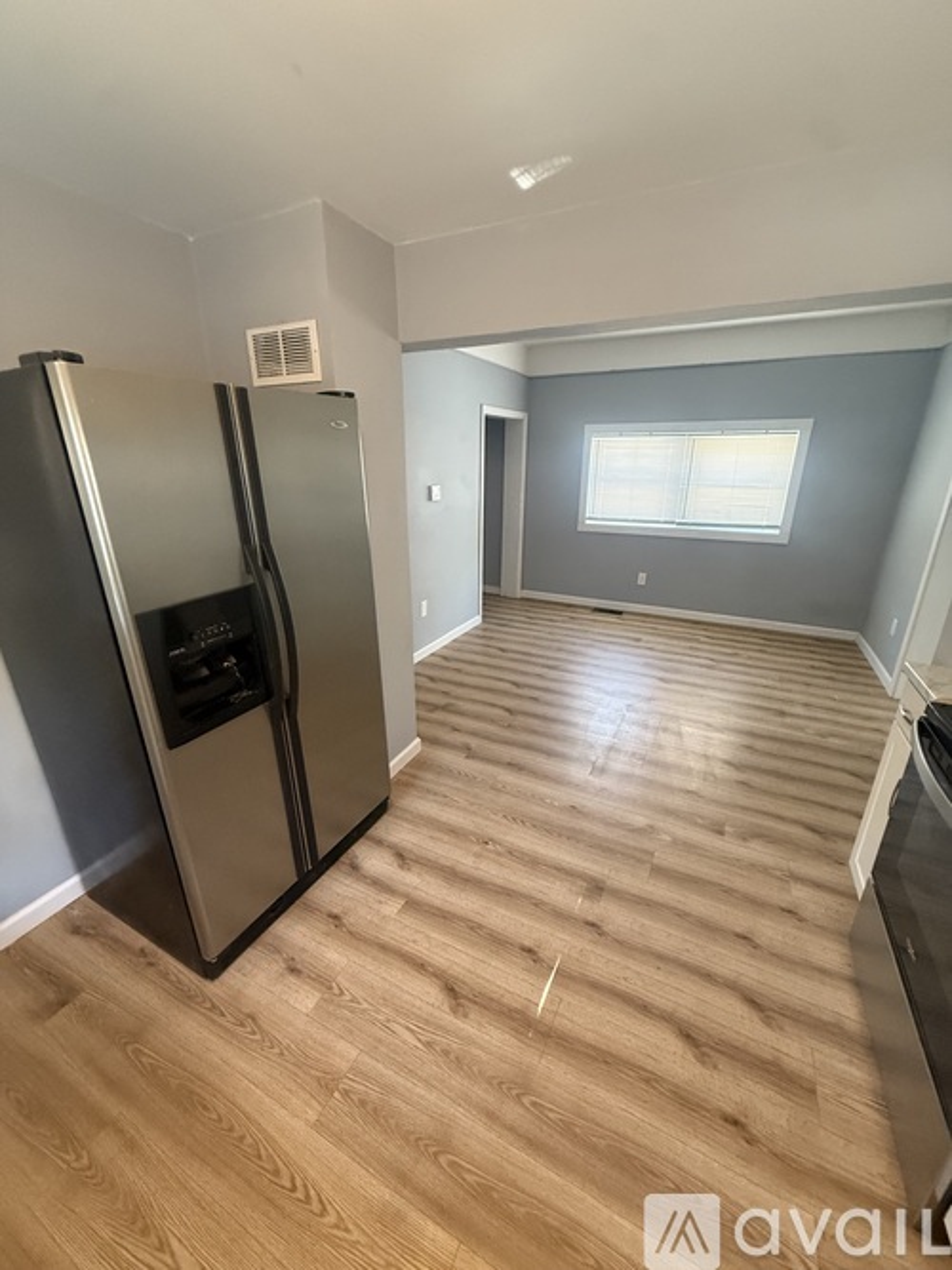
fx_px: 514
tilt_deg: -17.1
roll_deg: -1.4
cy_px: 635
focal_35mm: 14
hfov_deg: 85.7
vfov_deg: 102.1
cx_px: 476
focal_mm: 2.22
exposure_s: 1/60
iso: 500
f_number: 2.2
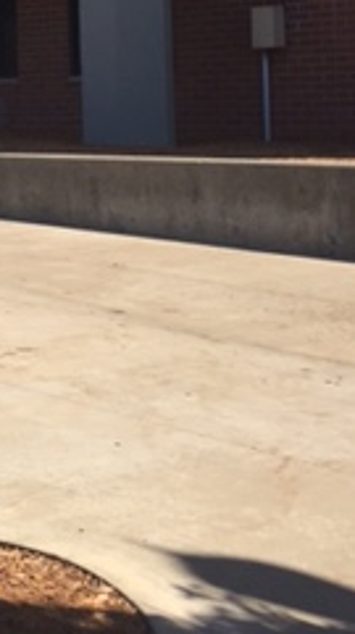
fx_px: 1410
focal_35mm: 84
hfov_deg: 13.4
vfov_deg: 24.5
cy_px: 53
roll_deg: +0.7
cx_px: -205
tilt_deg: +3.1
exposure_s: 1/1721
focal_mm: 4.15
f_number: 2.2
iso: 32
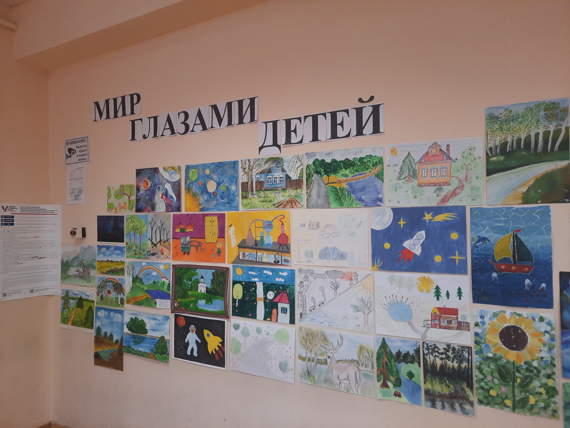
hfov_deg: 69.4
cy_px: 214
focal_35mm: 25
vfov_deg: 54.9
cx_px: 285
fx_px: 412
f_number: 2
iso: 160
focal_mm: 4.6
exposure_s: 1/50
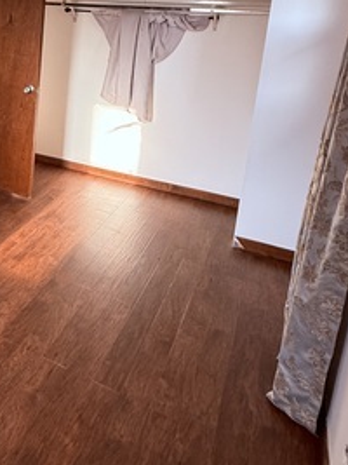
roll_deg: -1.7
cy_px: 104
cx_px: 12
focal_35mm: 35
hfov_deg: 37.1
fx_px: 470
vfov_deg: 50.0
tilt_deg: -9.4
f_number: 2.2
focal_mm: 2.22
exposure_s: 1/99
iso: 200
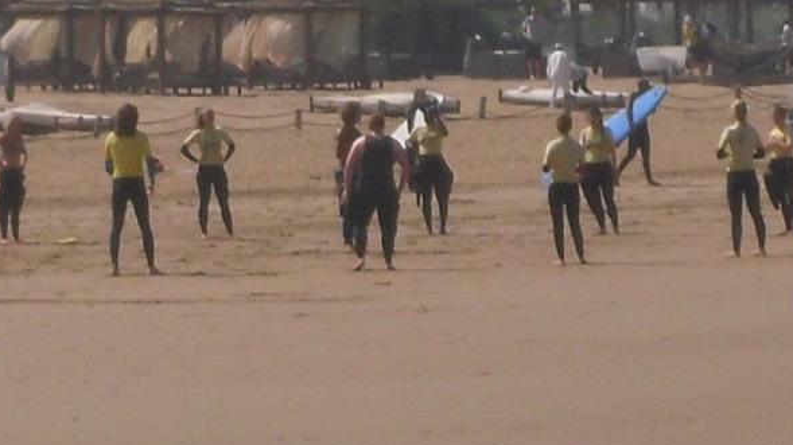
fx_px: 4898
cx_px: 434
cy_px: 7
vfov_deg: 5.2
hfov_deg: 9.3
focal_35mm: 233
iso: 80
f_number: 9.9
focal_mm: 16.03
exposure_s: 1/245
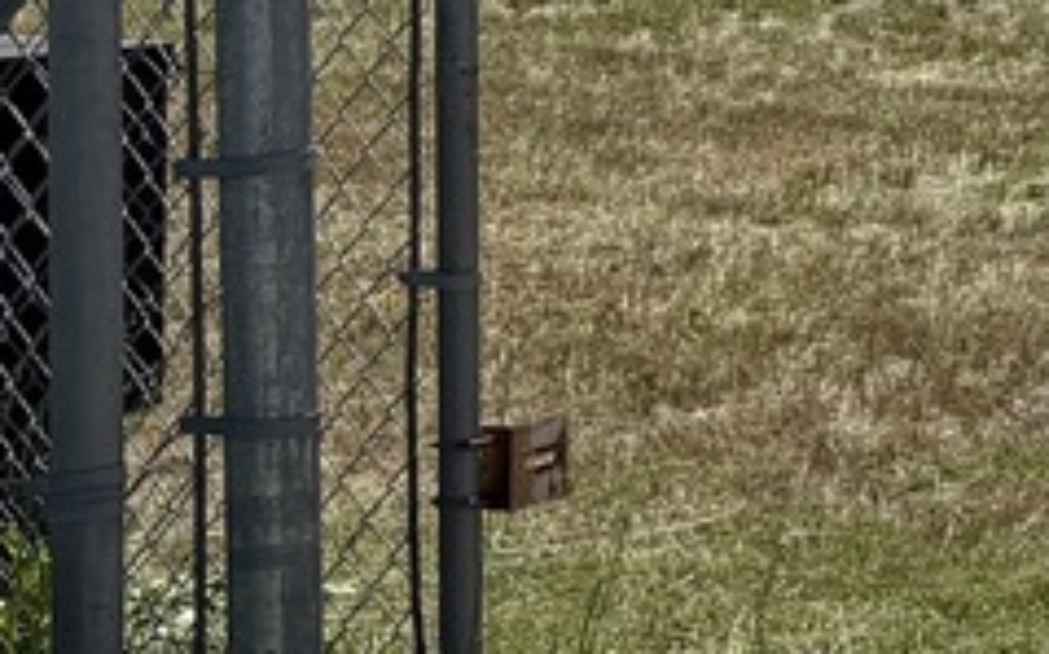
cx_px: 2423
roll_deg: -0.1
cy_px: -391
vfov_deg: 7.7
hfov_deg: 10.9
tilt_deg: -1.4
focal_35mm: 166
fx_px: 4742
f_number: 1.6
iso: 50
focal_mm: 5.96
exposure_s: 1/4950
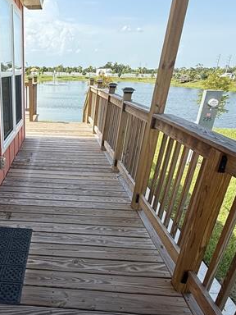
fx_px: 255
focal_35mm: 28
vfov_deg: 63.2
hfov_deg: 46.5
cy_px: 179
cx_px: 39
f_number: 2.2
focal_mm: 2.22
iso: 50
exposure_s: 1/901
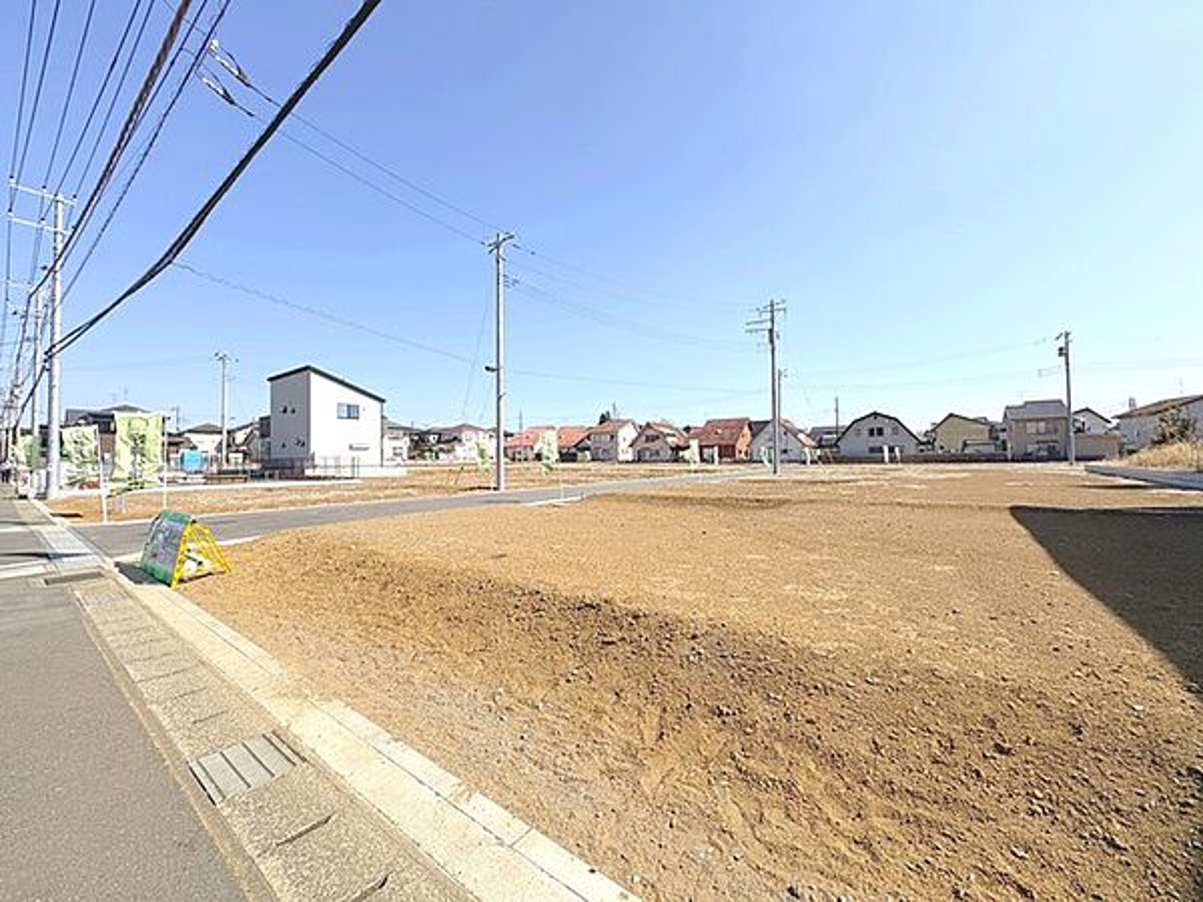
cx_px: 602
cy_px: 451
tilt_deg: +2.0
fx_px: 487
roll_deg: +0.5
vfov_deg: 85.7
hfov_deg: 102.1
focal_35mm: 14
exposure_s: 1/2415
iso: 50
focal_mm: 2.22
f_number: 2.2
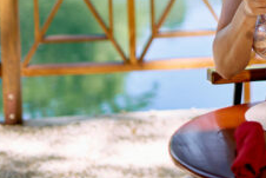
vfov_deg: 7.9
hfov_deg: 11.7
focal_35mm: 170
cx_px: 350
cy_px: -91
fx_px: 1257
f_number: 1.8
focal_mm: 50
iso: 320
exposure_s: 1/1600
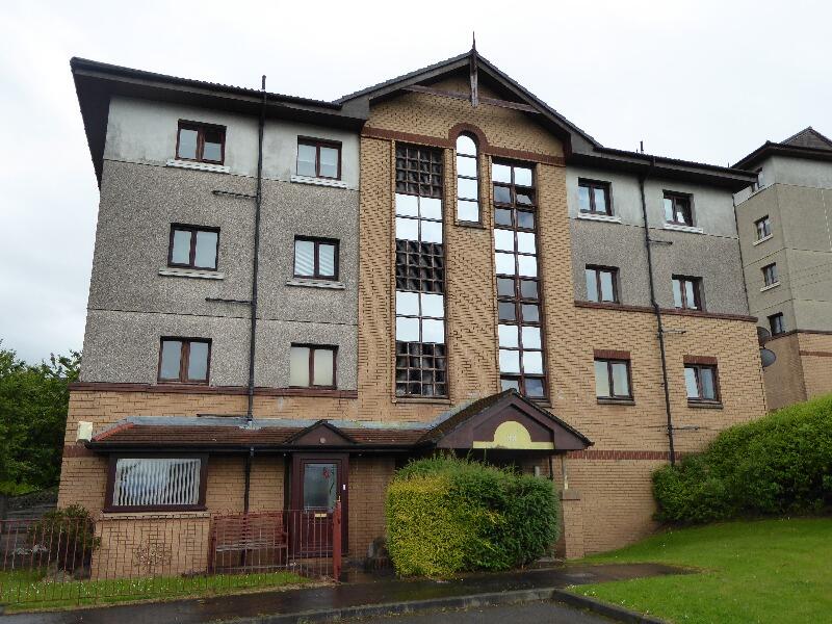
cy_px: 312
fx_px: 697
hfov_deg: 61.7
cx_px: 416
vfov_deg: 48.2
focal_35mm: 29
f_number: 3.5
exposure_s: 1/800
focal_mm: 5
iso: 160
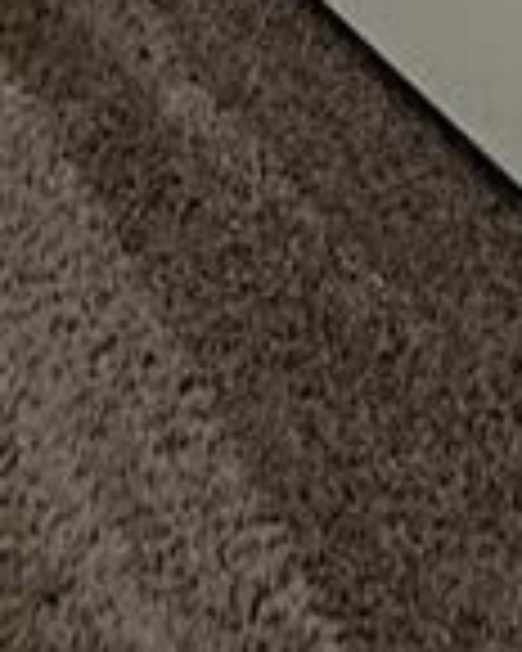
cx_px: -99
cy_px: -1898
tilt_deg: -7.1
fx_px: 2182
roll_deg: +0.6
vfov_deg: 8.4
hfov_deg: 13.3
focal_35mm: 113
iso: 160
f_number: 2.2
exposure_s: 1/120
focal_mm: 2.22
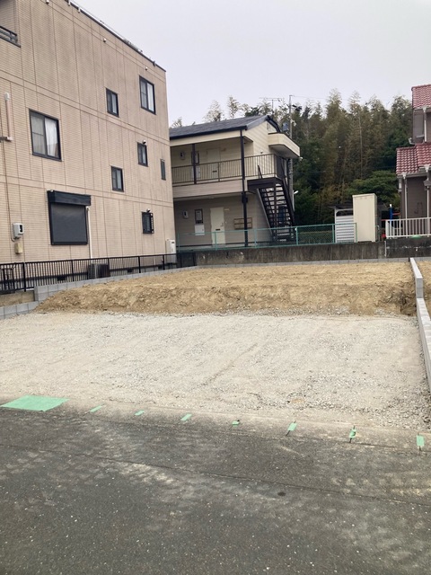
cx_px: 216
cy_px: 288
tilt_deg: -3.4
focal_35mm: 28
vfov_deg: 63.4
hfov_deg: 49.7
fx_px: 465
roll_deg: +3.4
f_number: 1.8
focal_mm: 3.99
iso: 20
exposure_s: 1/490
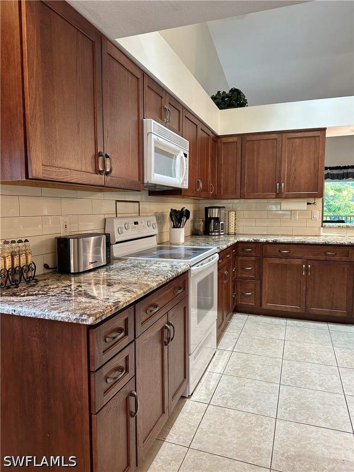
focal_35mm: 24
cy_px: 236
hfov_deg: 56.8
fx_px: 327
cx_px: 177
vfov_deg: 71.6
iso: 200
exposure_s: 1/60
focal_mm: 6.86
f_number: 1.78
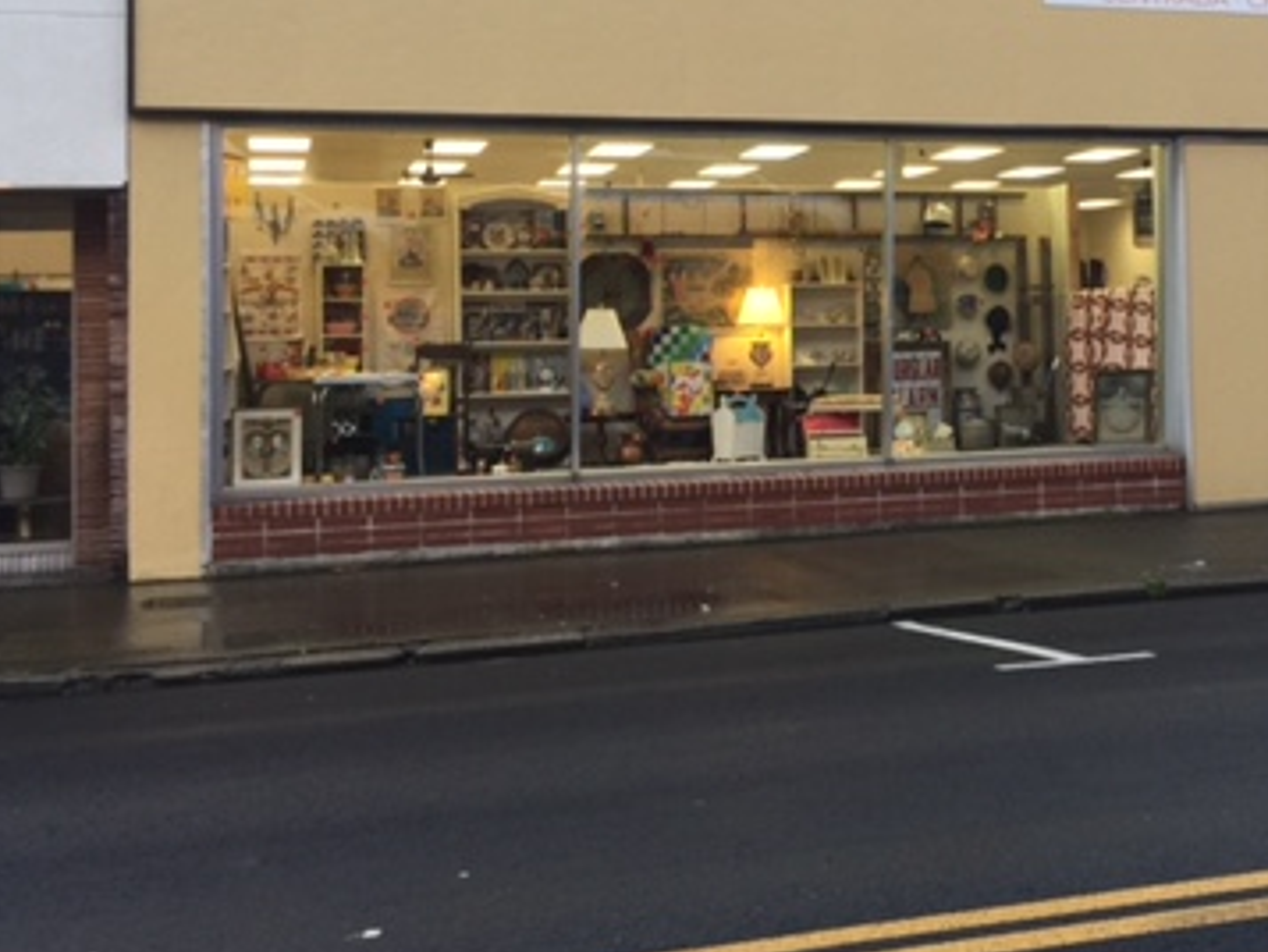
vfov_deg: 27.8
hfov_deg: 35.7
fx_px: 1905
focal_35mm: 52
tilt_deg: +1.0
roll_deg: +1.6
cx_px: 995
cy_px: 281
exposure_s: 1/15
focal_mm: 4.15
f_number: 2.2
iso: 32
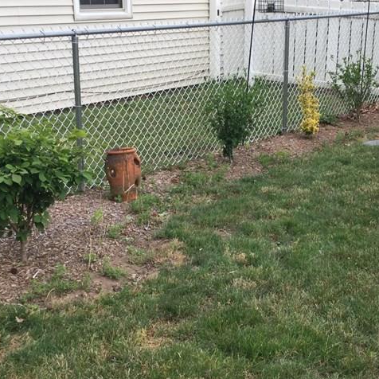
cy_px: 190
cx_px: 256
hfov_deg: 28.9
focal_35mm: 59
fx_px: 731
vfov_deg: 29.1
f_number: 2.4
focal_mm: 3.3
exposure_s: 1/120
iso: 25
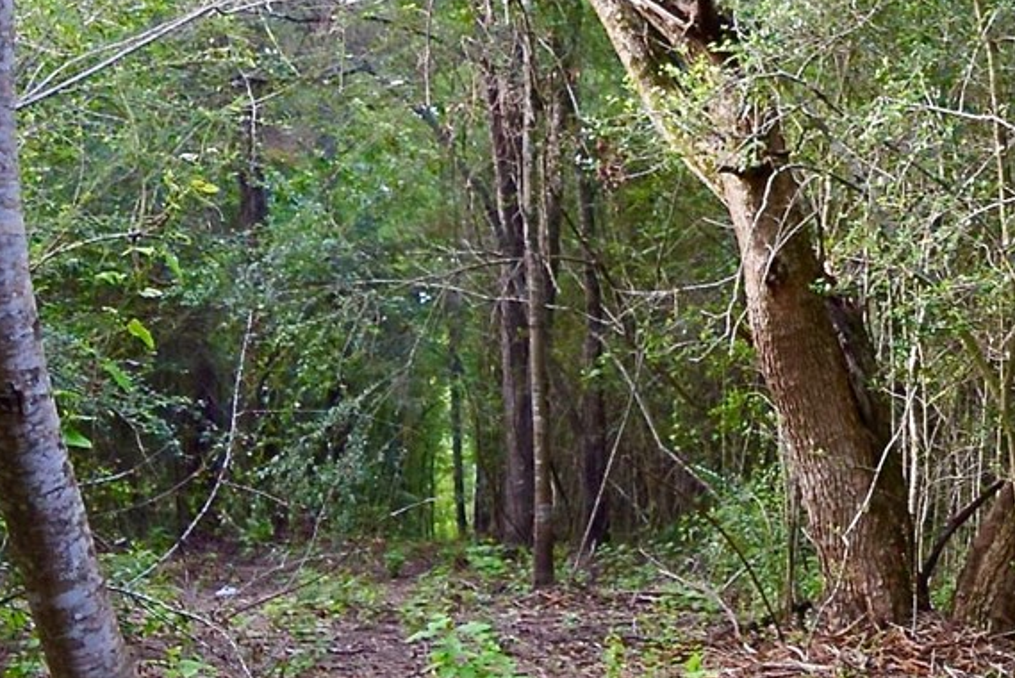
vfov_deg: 13.3
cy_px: 333
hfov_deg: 18.7
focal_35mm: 103
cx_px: 1225
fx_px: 2905
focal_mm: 18
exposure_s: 1/125
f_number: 3.5
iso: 220
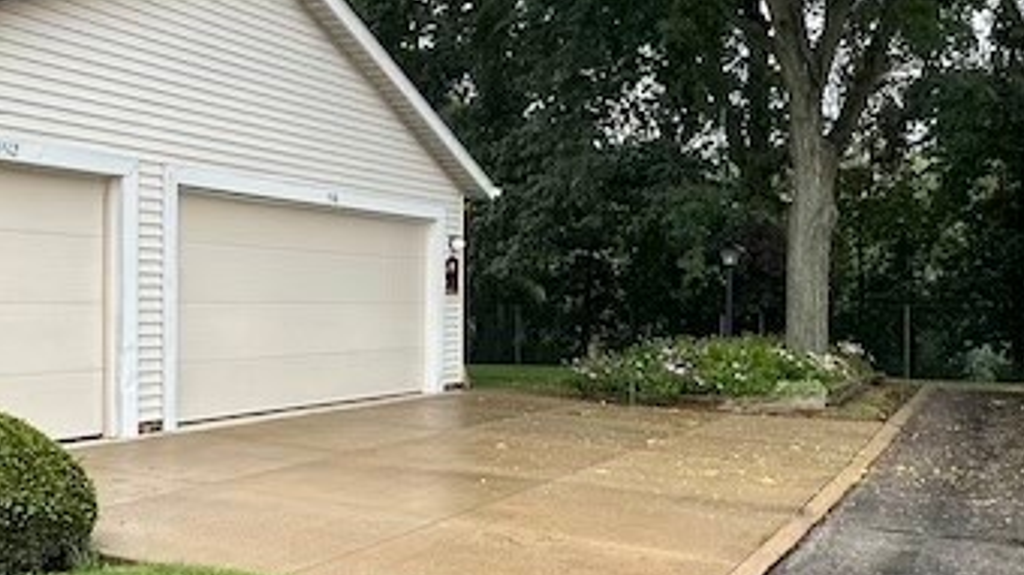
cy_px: 322
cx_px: 476
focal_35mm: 46
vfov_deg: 25.9
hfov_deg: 44.6
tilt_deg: -0.6
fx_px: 1249
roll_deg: -0.7
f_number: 2.2
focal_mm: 2.22
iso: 40
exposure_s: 1/523
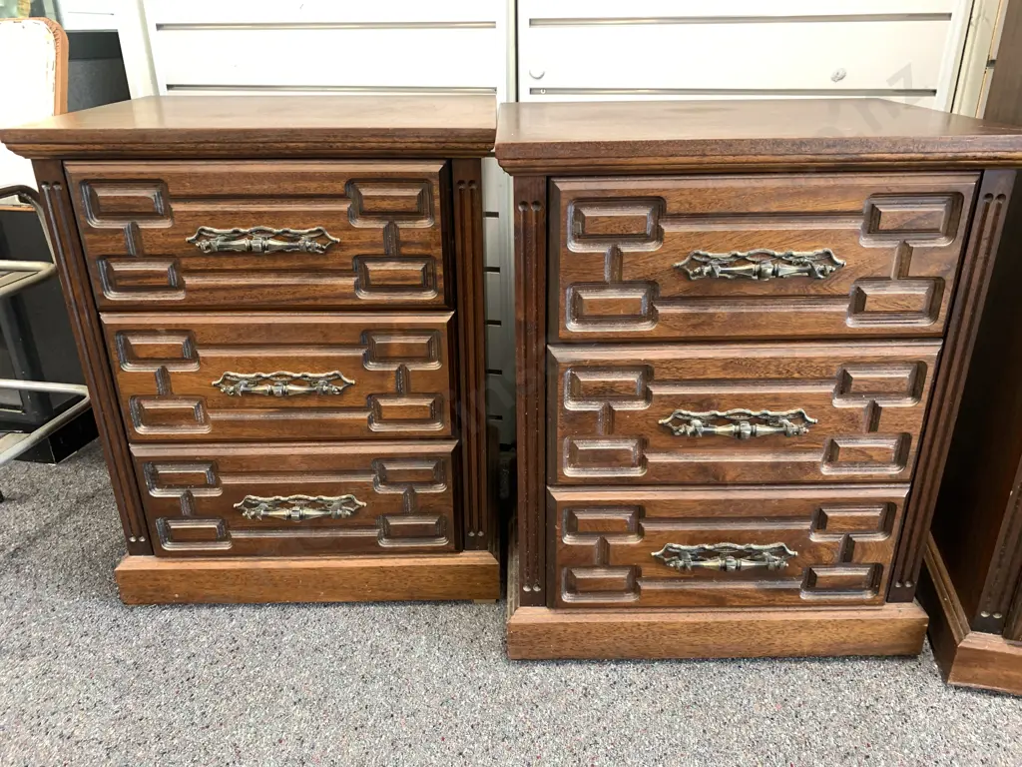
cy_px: 384
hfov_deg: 67.3
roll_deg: +0.6
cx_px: 511
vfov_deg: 53.1
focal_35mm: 26
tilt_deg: -24.5
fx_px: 768
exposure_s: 1/50
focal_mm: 4.25
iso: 200
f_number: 1.8
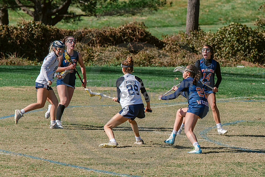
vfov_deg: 3.7
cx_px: 192
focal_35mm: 373
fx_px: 2743
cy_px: 114
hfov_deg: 5.5
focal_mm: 180
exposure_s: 1/1600
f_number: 5
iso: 250
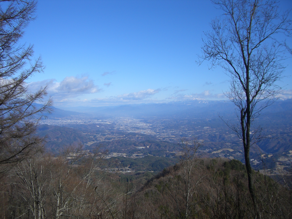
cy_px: 110
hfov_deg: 49.0
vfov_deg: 37.7
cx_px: 146
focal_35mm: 38
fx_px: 321
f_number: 4.3
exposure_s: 1/1000
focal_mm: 6.2
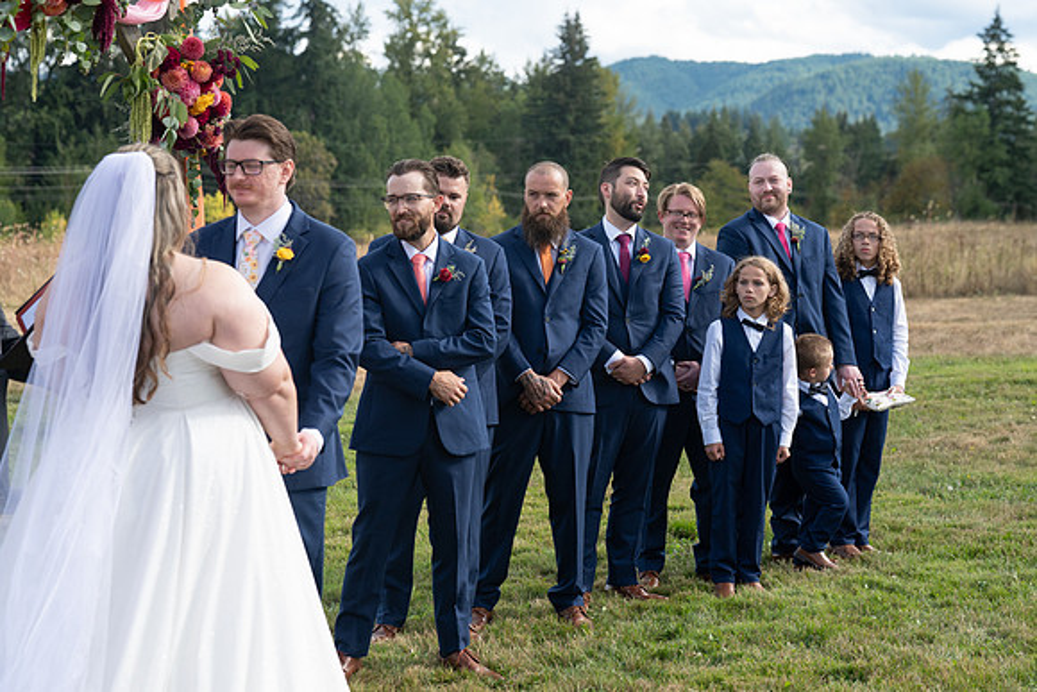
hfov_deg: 26.0
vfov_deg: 17.5
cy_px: 346
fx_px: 2247
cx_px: 518
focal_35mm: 78
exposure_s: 1/1000
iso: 400
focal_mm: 78
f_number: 4.5
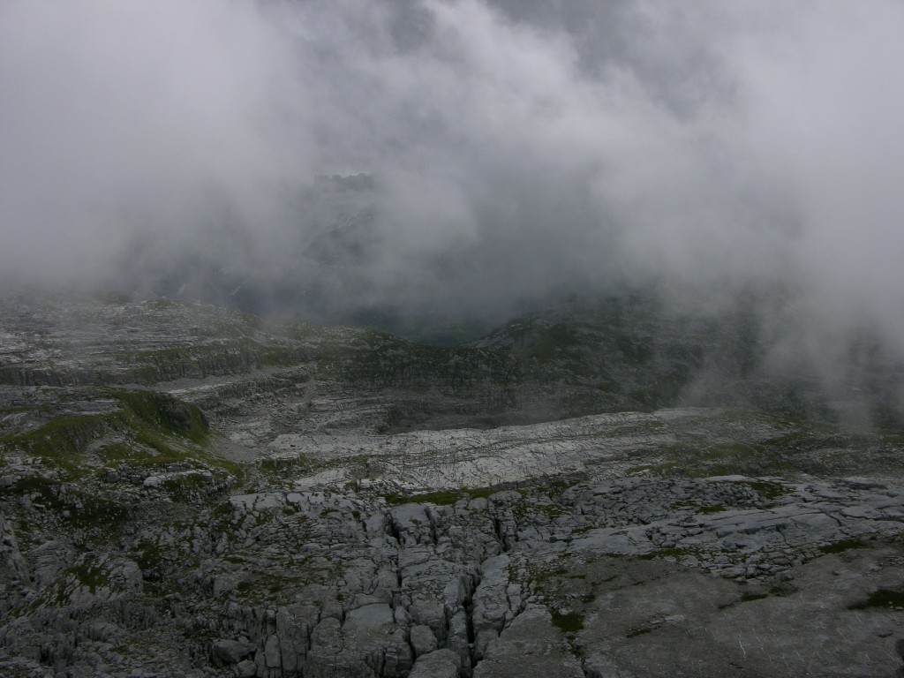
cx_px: 452
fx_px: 914
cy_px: 339
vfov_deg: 40.7
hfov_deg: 52.6
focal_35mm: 35
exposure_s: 1/506
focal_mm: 8.9
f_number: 8
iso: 50
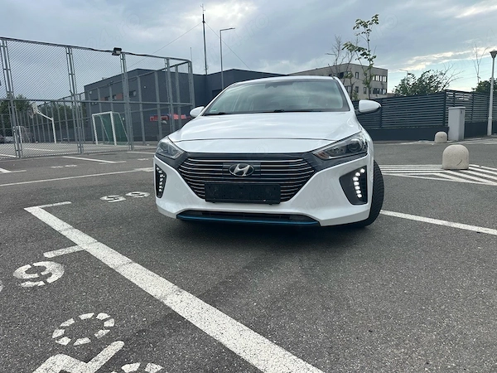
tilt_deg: -9.7
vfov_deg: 56.8
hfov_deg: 71.6
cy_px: 186
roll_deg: +2.2
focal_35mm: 24
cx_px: 248
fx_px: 345
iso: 80
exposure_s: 1/2660
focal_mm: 6.86
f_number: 1.78
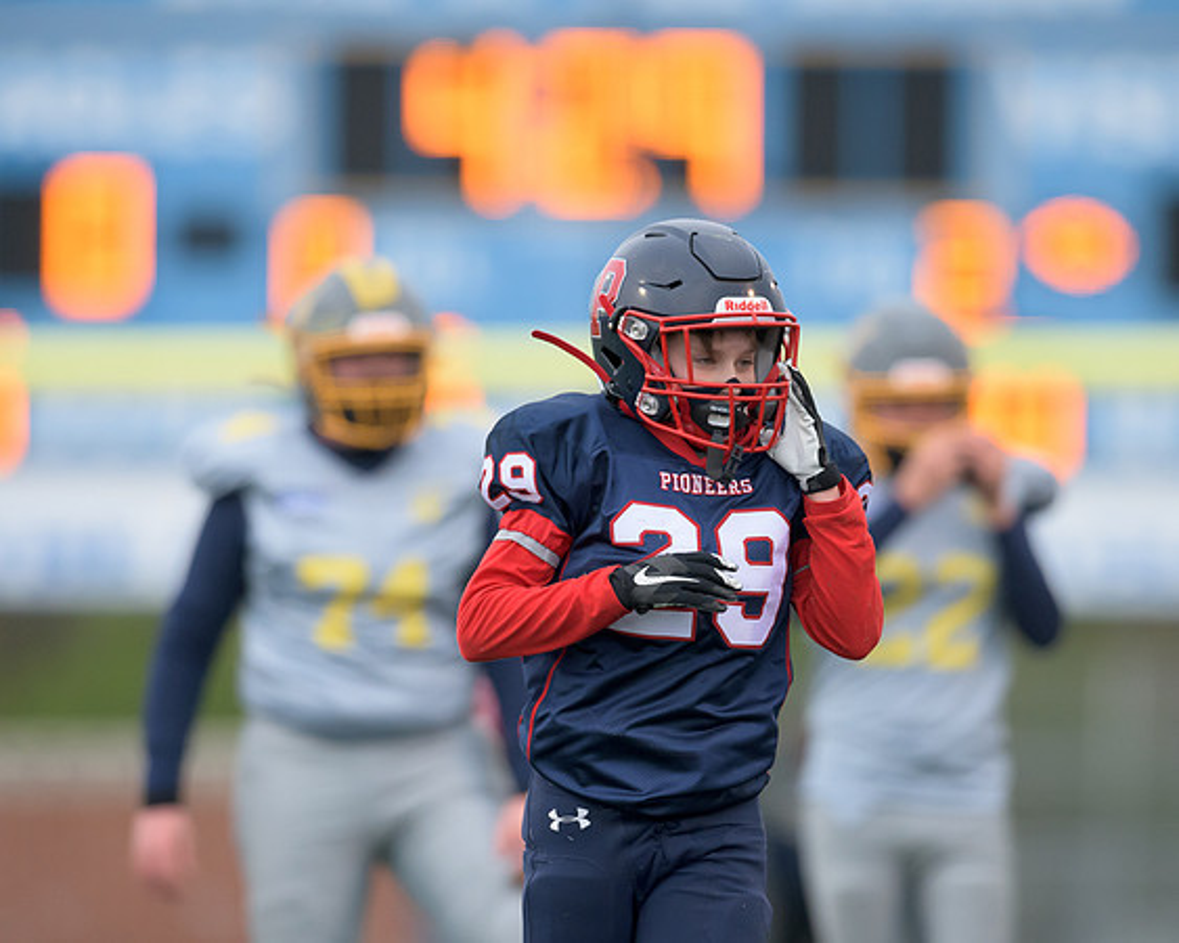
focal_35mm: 788
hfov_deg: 2.5
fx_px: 27498
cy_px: 524
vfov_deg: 2.0
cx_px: 640
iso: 2500
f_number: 4
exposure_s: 1/1600
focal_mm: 500
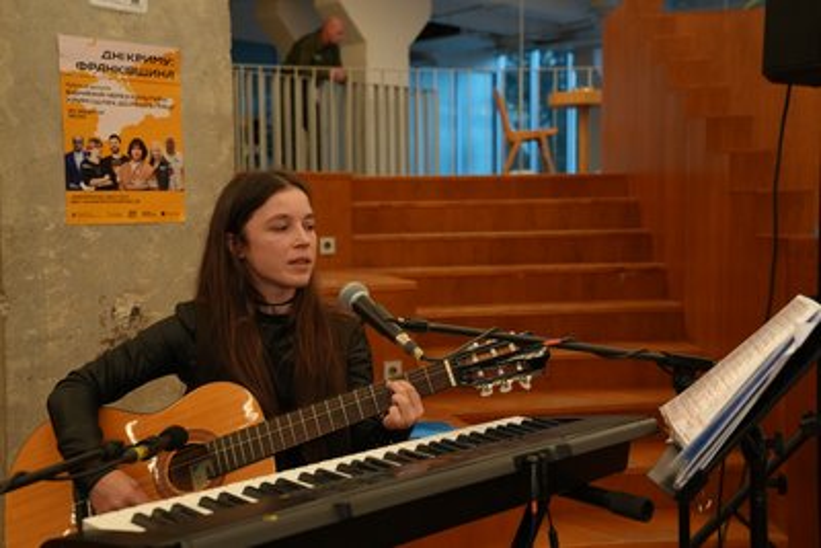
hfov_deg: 44.5
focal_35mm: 44
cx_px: 410
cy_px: 274
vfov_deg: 30.5
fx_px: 1004
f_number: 4.5
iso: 2000
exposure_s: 1/100
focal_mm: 44
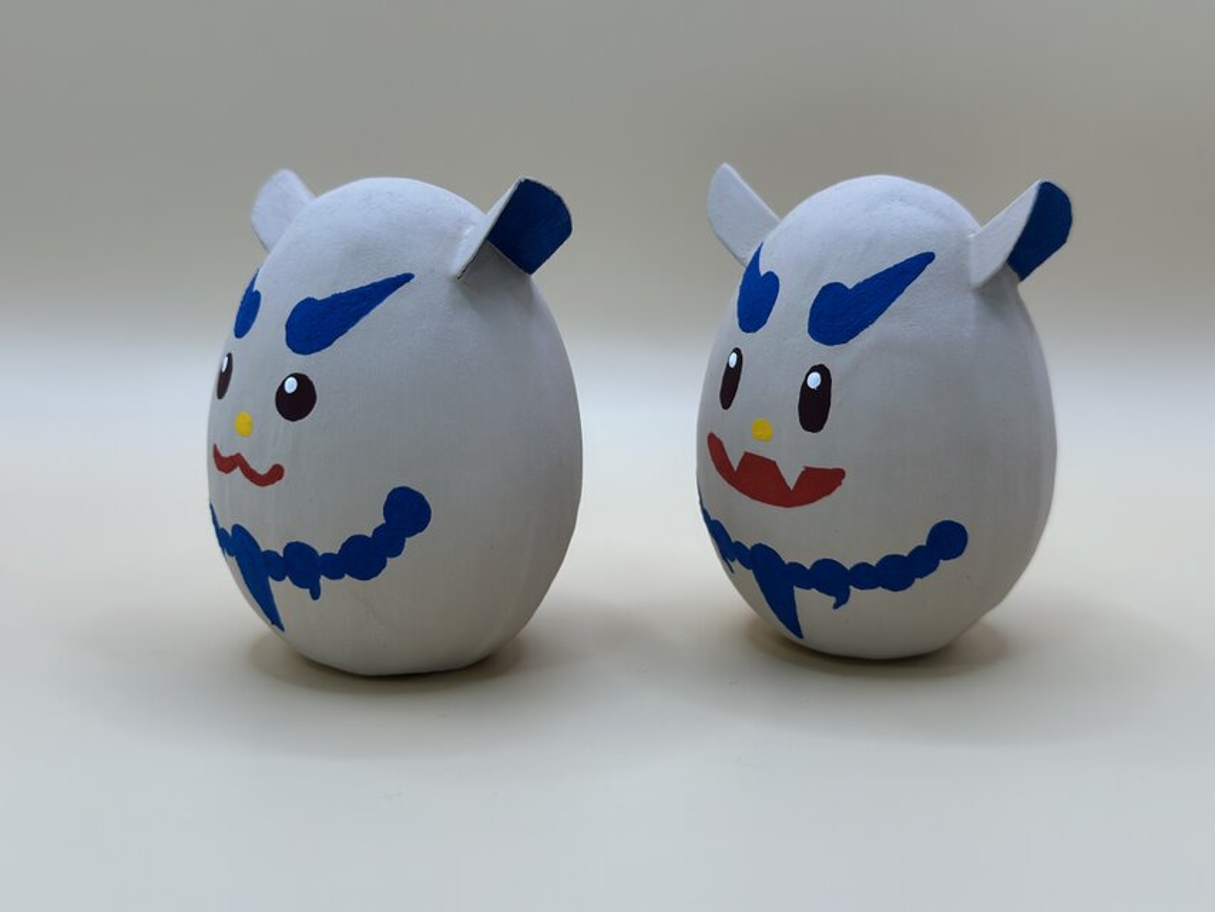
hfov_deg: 39.7
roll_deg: -1.6
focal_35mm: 48
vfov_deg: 30.3
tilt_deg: -12.9
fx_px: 1685
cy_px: 456
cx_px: 608
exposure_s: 1/322
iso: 80
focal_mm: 6.86
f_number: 1.78
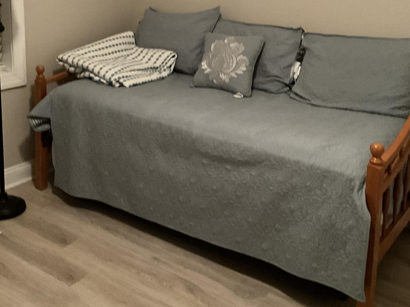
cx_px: 176
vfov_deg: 30.8
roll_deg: -1.5
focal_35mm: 46
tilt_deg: -13.3
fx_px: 545
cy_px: 68
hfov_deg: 41.2
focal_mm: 3
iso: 500
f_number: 1.8
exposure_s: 1/24
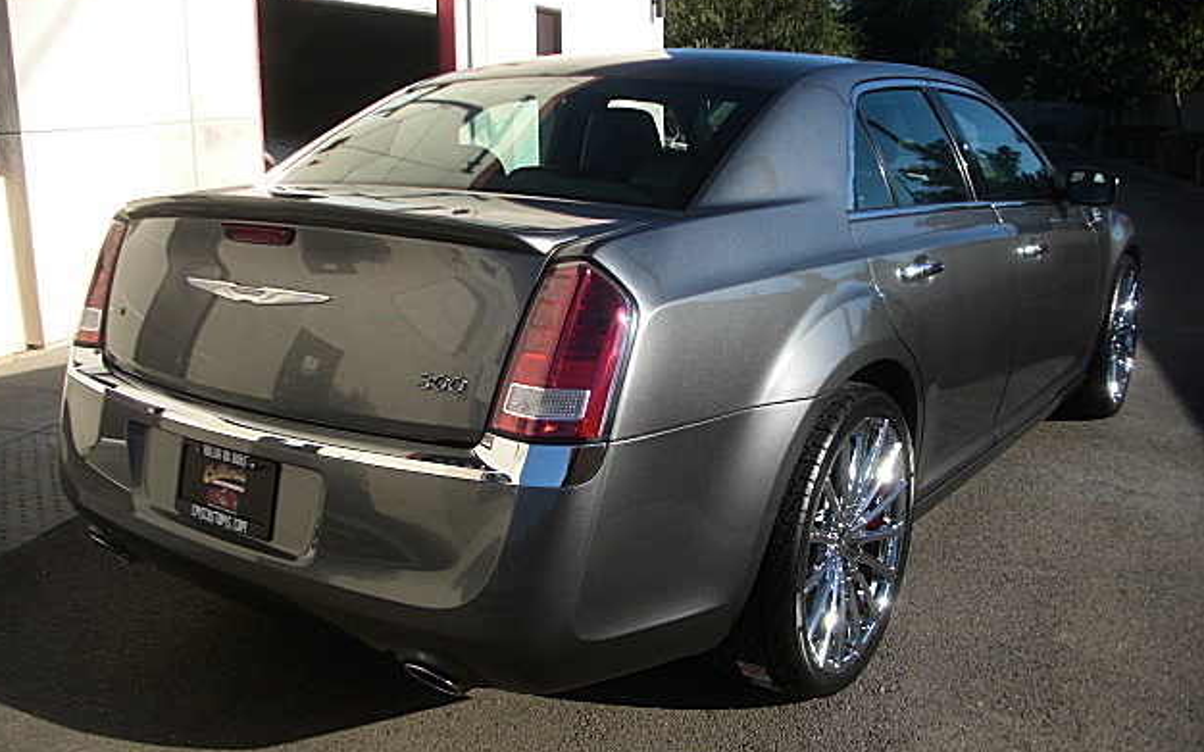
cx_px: 590
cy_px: 417
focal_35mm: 39
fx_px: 1279
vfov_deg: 32.7
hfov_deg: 50.4
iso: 50
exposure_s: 1/640
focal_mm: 6.3
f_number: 2.8
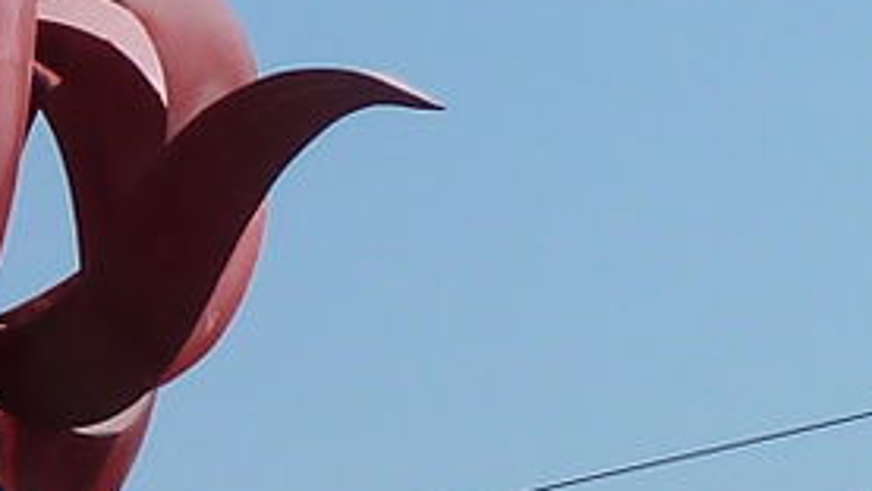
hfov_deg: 11.0
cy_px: 639
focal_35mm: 189
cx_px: -346
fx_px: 4371
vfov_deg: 6.4
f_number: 5
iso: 80
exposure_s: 1/500
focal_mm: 4.1
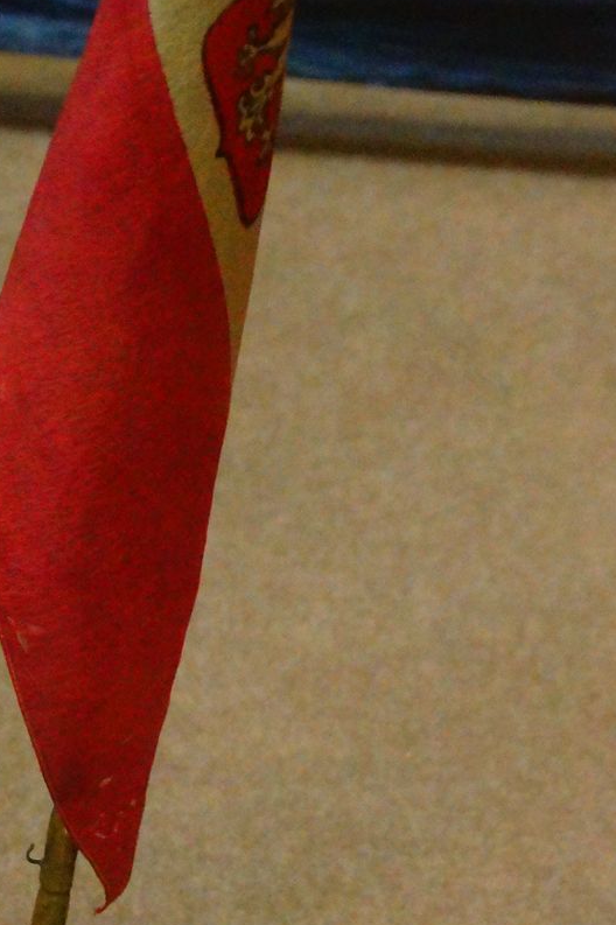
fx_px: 5831
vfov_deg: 9.1
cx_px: 275
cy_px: 596
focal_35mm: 227
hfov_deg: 6.0
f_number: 5
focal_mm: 60
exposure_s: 1/60
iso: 3200
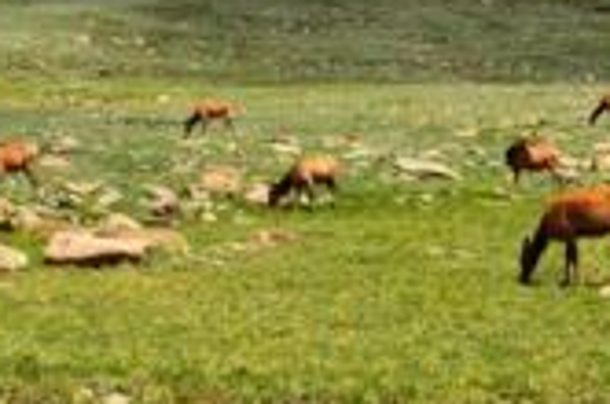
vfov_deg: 13.1
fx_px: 1759
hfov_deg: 19.2
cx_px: 11
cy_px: 196
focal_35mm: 104
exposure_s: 1/160
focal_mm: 18
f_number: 11
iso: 100
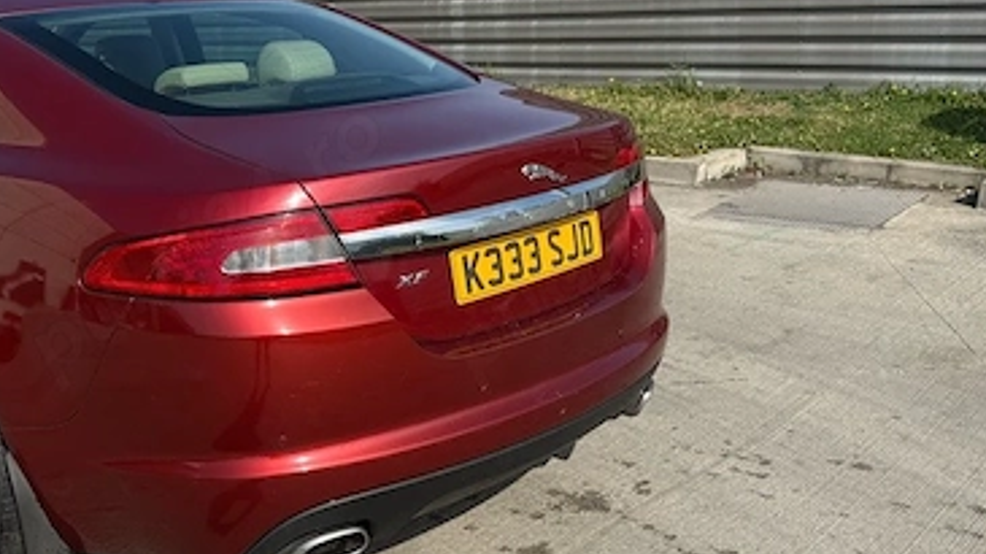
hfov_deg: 46.5
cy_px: 254
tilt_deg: -12.8
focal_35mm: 43
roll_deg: +4.2
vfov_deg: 27.7
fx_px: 1124
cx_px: 313
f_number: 1.78
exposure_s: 1/3953
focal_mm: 6.76
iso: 80
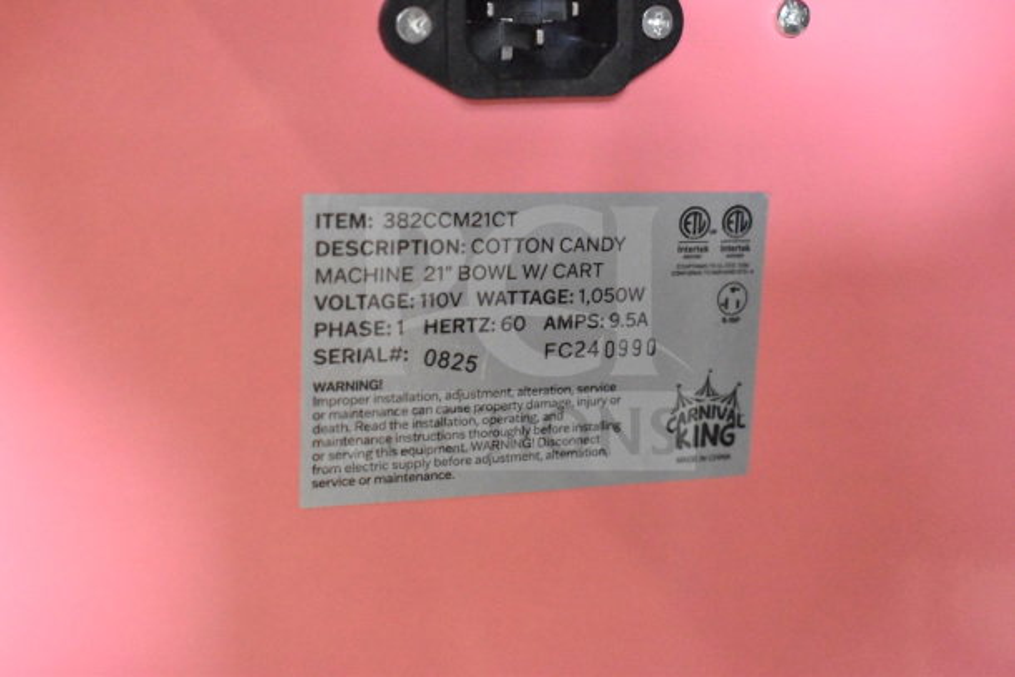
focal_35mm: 57
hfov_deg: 35.0
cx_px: 508
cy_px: 338
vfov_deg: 23.8
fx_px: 1607
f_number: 4.8
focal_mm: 38
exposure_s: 1/60
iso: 18000
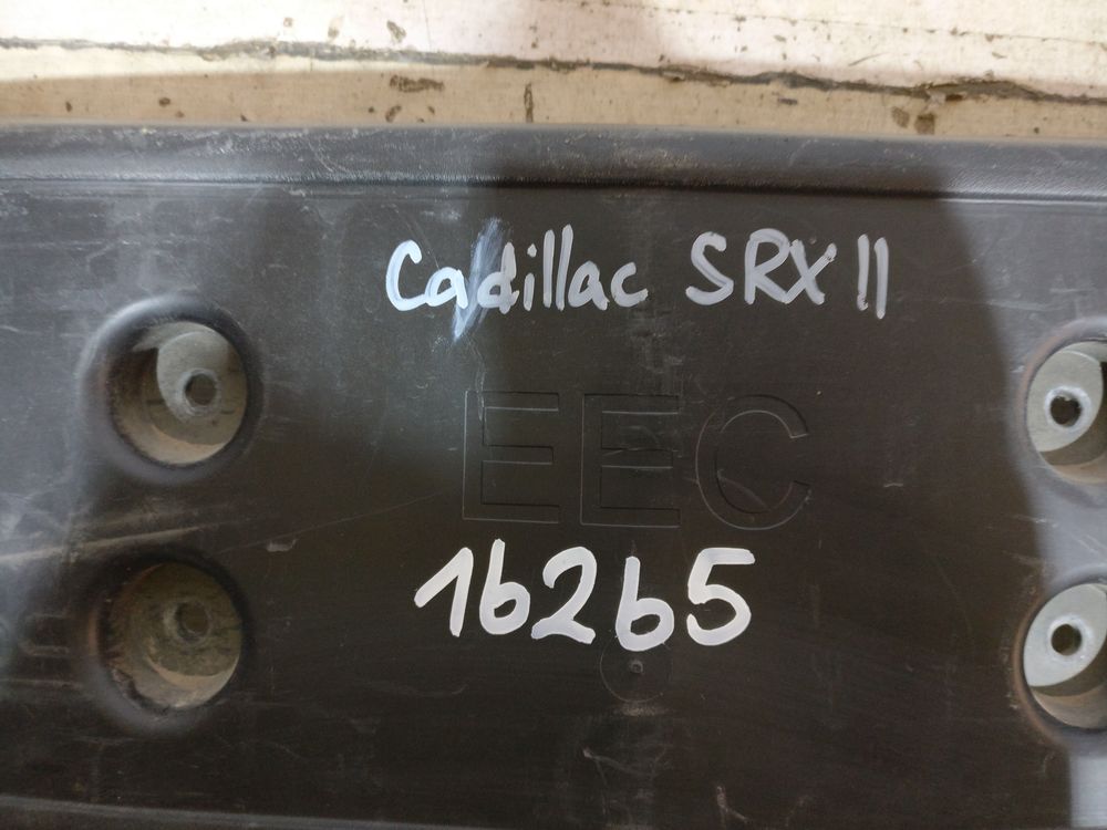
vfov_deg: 49.7
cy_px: 415
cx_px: 554
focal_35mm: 28
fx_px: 895
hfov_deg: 63.4
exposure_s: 1/17
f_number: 2
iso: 1250
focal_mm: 4.26
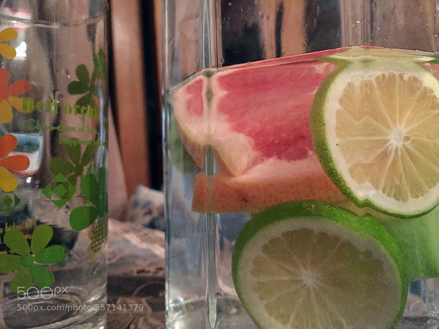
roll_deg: +2.7
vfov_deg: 48.2
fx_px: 368
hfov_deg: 61.7
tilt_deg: +0.1
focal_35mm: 29
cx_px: 220
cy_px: 164
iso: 400
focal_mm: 4.15
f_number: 2.2
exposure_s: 1/17
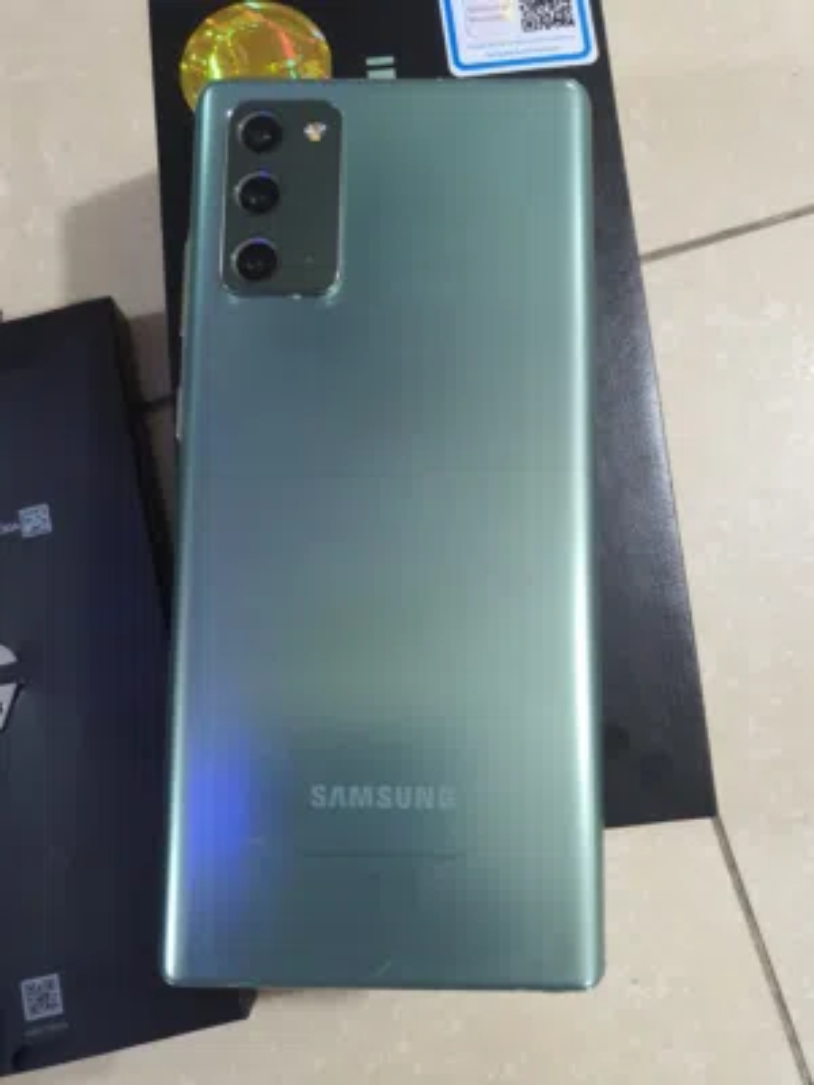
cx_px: 407
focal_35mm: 26
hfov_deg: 53.1
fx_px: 815
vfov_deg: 67.3
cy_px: 542
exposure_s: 1/50
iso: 320
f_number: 1.5
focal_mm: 4.3
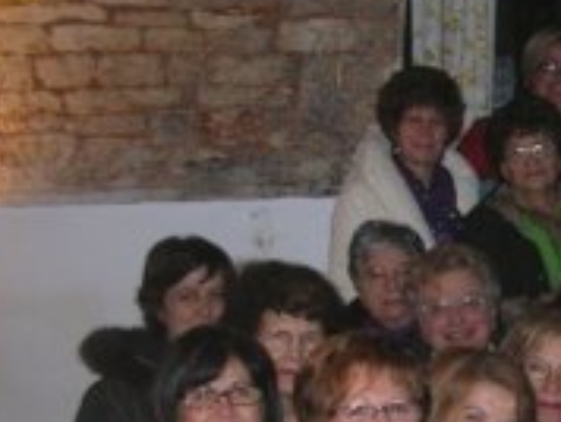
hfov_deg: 20.8
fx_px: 1428
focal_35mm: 88
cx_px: 662
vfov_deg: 16.3
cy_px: 482
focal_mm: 5.8
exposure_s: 1/60.1
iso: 84
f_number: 2.8
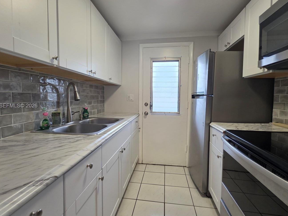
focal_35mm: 16
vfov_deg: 78.1
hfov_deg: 94.5
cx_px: 146
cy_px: 106
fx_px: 133
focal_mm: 2.2
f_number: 1.9
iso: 125
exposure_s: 1/120
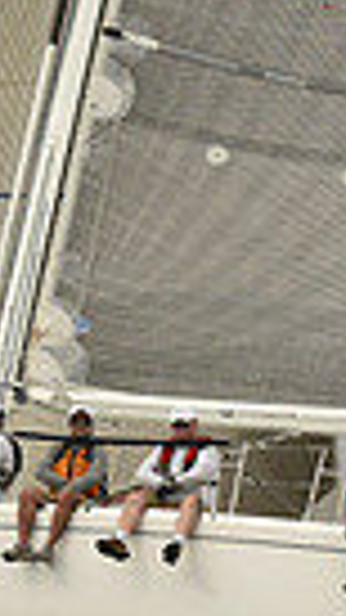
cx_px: 112
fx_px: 5076
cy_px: 272
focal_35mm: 311
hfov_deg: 3.9
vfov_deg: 6.9
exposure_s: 1/800
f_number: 10
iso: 320
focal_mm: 70
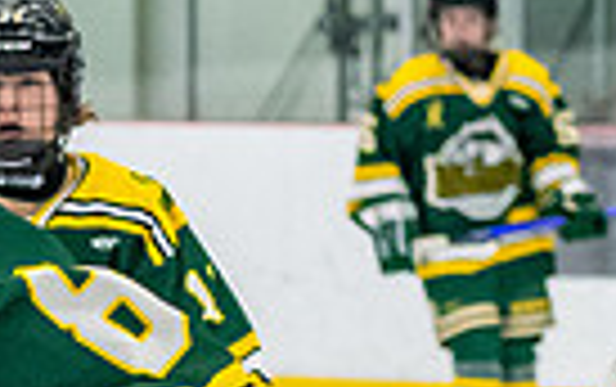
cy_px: 791
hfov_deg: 3.0
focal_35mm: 695
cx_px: -467
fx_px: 11682
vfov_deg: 1.9
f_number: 2.8
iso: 4000
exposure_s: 1/800
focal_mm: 86
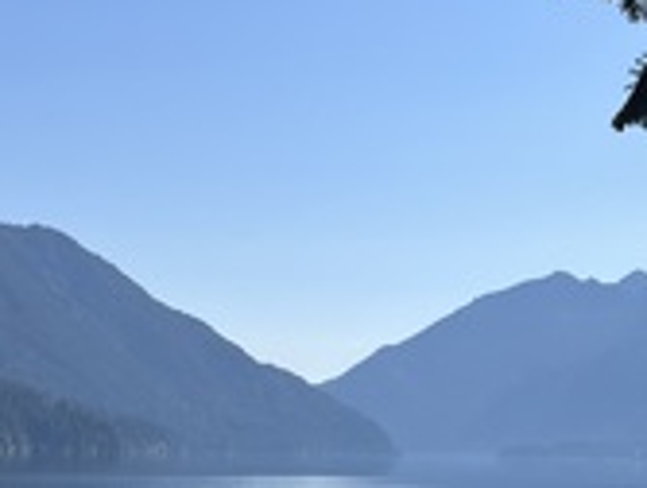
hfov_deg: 22.4
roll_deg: -1.0
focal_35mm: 87
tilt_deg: -0.3
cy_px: 465
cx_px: 387
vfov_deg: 16.7
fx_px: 1630
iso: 50
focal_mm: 5.1
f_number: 1.6
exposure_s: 1/6897
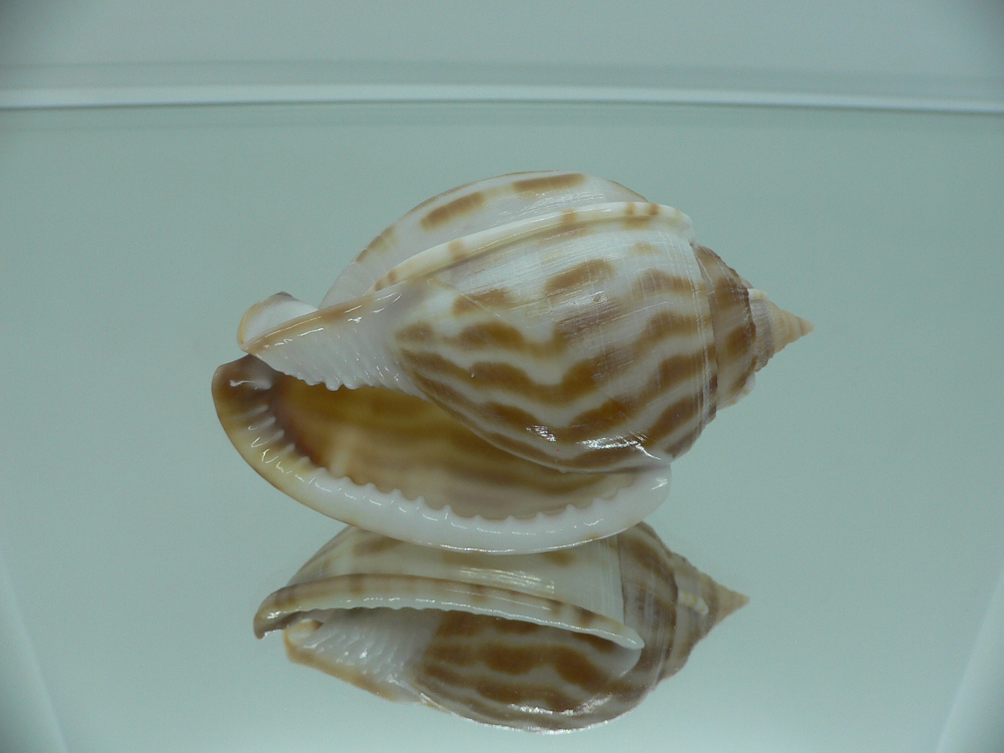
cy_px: 376
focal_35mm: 35
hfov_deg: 52.6
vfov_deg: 40.7
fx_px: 1015
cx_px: 502
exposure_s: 1/60
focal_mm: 4.6
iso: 80
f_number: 2.8
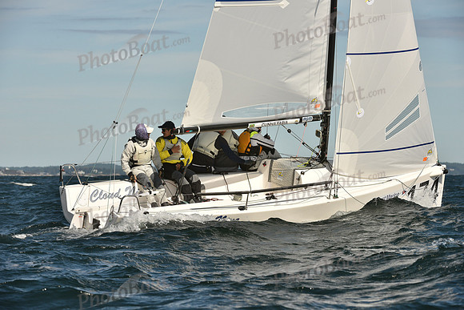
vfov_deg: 6.9
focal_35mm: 200
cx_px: 232
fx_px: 2578
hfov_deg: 10.3
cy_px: 155
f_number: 9
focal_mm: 200
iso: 400
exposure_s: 1/1600
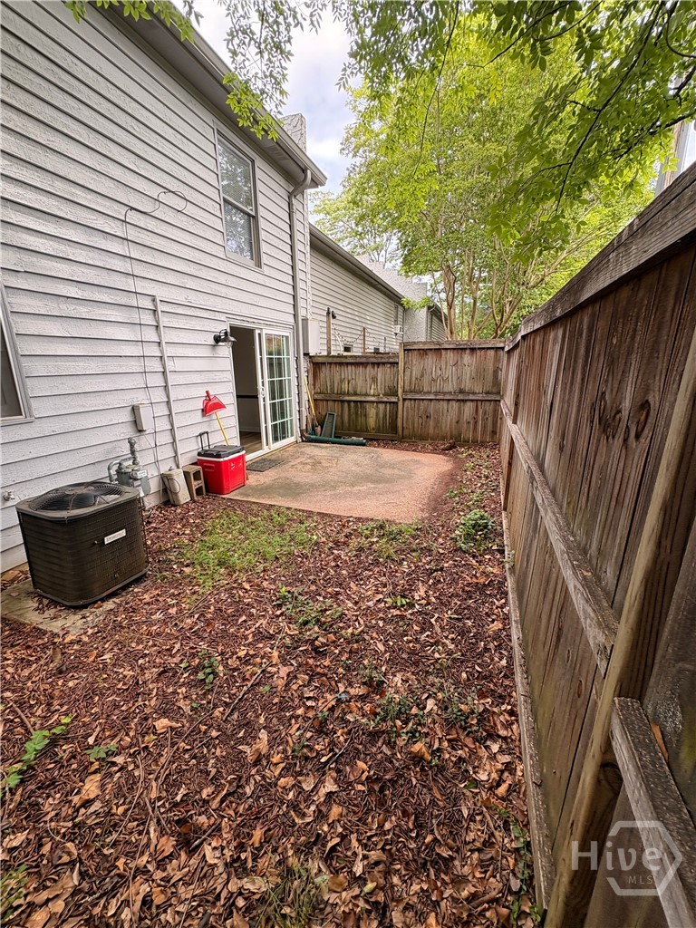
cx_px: 348
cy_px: 464
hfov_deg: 85.7
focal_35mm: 14
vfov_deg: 102.1
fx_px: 375
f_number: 2.2
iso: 50
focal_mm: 2.22
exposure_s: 1/171
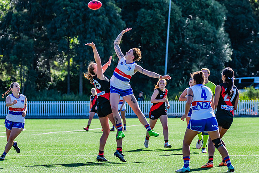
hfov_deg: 8.2
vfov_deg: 5.5
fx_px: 1801
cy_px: 87
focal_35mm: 250
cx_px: 133
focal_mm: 240
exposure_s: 1/1250
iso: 800
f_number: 8
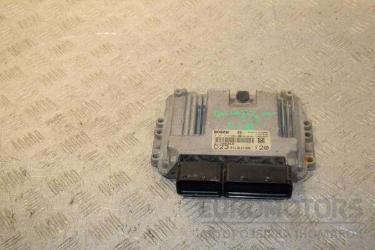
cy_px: 125
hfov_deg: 35.1
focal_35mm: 57
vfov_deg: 23.8
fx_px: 594
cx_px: 188
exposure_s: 1/200
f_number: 6.3
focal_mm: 38
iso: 800
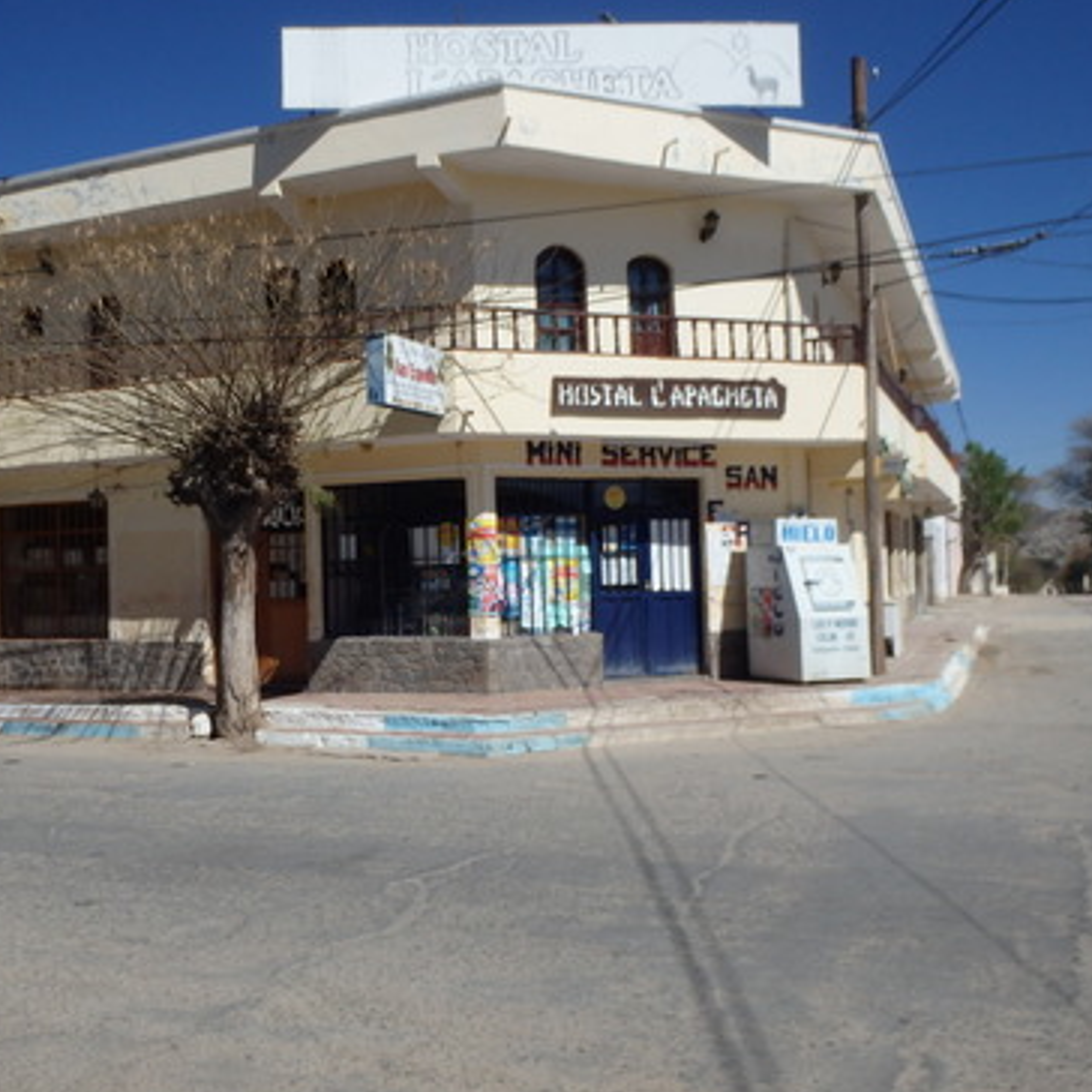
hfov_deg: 48.1
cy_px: 542
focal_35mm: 34
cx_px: 417
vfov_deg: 48.5
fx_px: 1213
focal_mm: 5
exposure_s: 1/200
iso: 125
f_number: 11
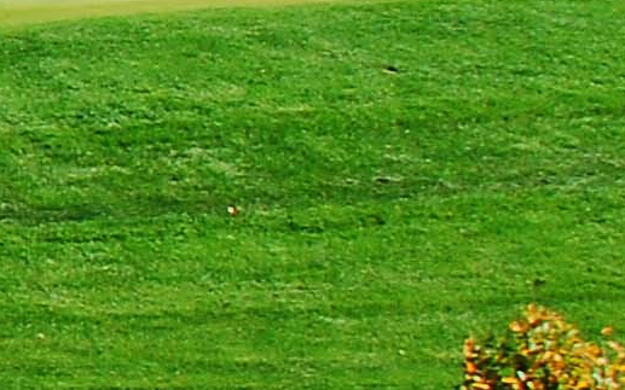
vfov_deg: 1.6
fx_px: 13676
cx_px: -1689
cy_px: -240
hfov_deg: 2.6
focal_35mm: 803
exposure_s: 1/250
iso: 200
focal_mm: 70
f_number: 7.1
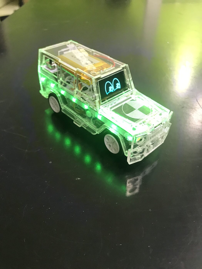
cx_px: 101
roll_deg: +0.0
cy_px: 134
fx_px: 218
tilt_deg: -40.2
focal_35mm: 28
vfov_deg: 63.4
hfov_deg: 49.7
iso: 50
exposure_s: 1/15
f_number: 1.8
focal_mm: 3.99
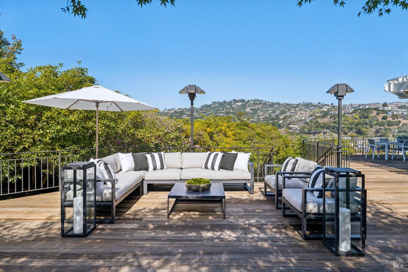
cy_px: 136
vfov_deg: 59.5
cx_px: 204
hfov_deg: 81.2
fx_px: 238
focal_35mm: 21
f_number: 8
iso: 640
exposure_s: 1/1600
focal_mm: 21
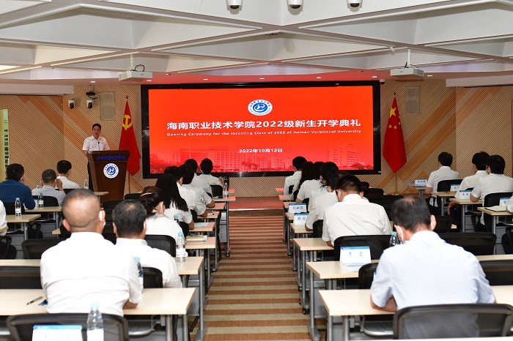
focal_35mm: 52
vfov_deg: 25.7
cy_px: 170
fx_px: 748
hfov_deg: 37.9
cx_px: 256
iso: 400
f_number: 4.5
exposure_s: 1/125
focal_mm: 35
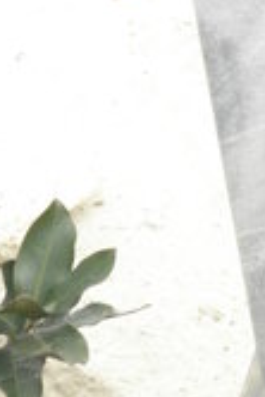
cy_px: -175
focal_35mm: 135
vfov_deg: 14.3
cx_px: 609
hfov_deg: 9.2
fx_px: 1487
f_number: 5.6
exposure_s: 1/250
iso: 200
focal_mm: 4.83
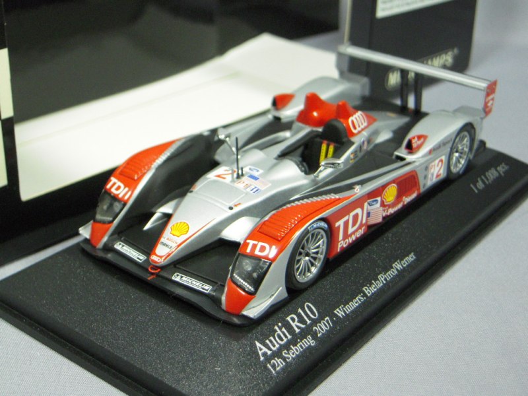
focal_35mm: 59
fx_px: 900
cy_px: 198
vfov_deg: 24.8
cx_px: 264
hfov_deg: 32.7
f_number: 3.9
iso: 640
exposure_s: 1/200
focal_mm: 10.5
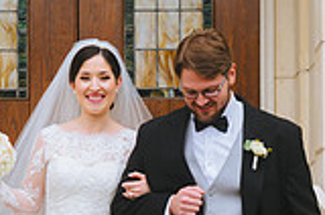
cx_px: 148
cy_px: 292
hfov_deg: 11.3
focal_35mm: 182
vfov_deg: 7.4
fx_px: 1640
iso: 250
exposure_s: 1/800
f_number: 4
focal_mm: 48
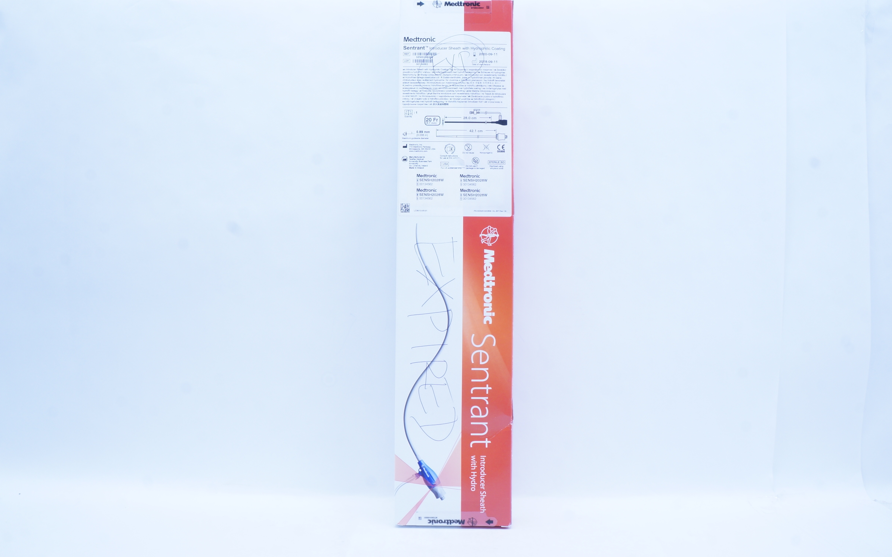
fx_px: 681
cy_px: 260
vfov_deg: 44.5
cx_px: 448
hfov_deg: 66.5
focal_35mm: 28
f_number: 13
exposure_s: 1/13
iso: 400
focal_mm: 18
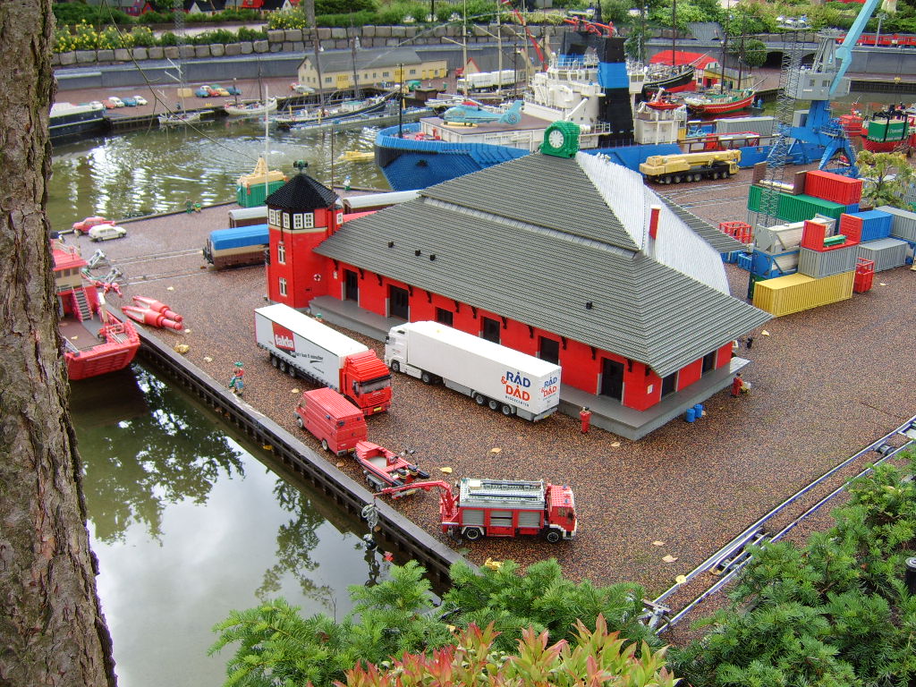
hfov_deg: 58.4
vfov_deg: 45.4
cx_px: 458
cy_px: 344
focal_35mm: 31
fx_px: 820
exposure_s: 1/136
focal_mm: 8.13
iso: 50
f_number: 4
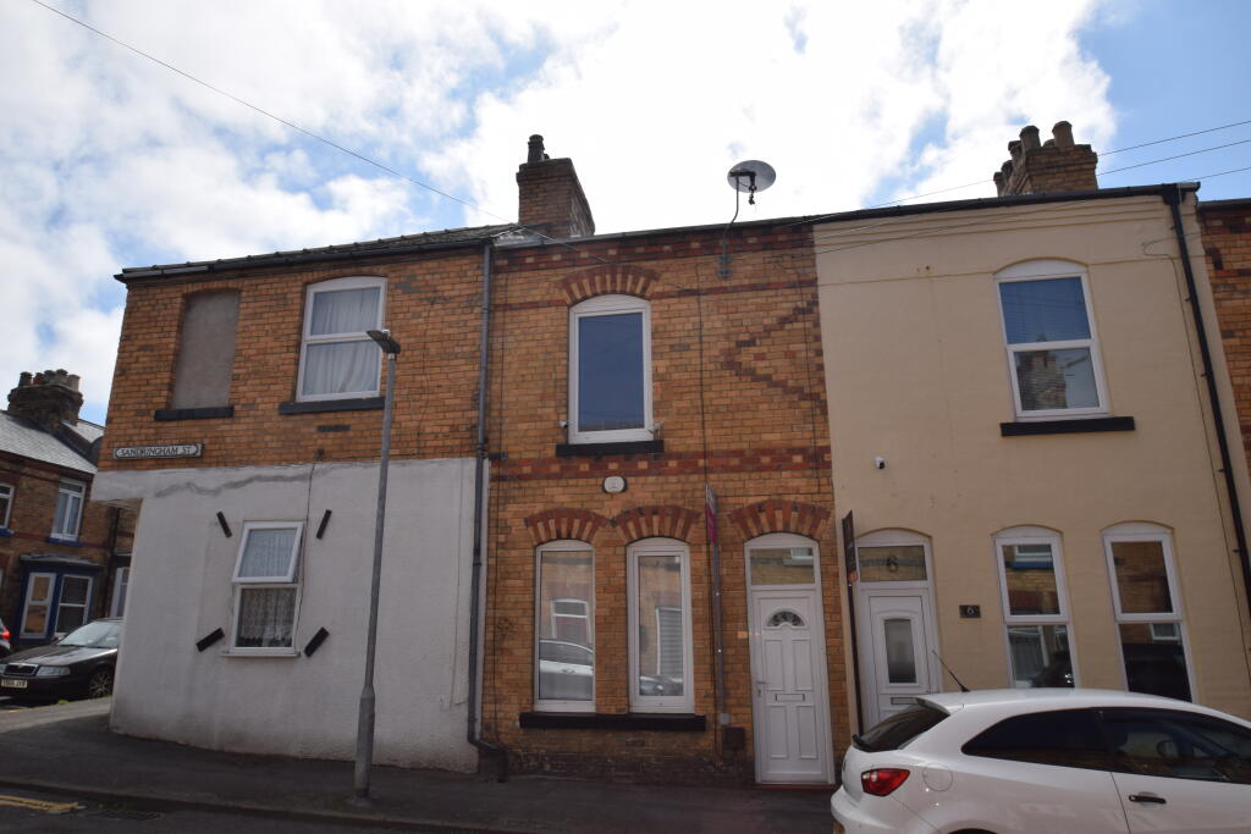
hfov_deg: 81.2
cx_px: 626
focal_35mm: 21
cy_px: 417
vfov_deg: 59.5
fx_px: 730
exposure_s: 1/200
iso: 100
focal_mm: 14
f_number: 11
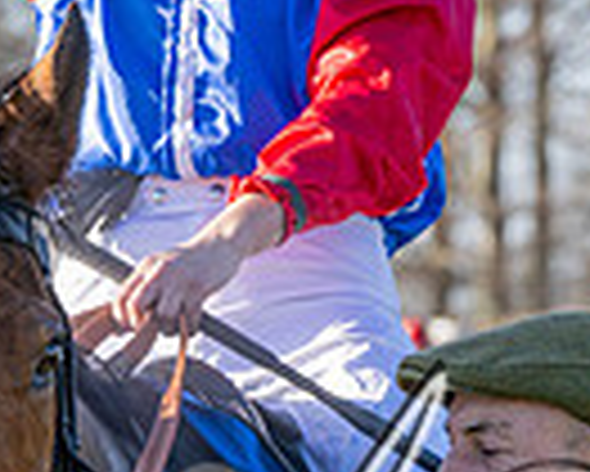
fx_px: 10065
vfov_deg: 2.7
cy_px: 392
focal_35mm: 576
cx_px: -101
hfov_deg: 3.4
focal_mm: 100
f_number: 5
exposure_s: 1/1250
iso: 400
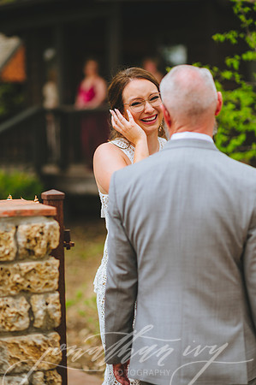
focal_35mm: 85
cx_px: 128
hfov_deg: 16.0
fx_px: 909
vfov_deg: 23.9
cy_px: 192
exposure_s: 1/1000
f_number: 2
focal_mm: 85
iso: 200
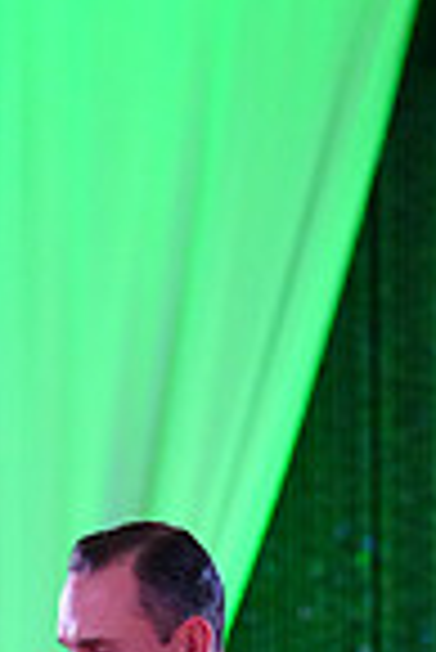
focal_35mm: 416
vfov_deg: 4.9
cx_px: 110
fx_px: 7539
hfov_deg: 3.3
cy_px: 1228
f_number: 2.8
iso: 6400
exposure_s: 1/400
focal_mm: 104
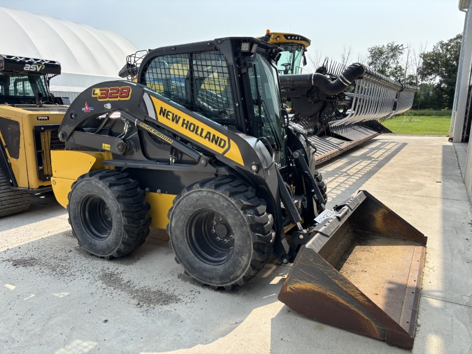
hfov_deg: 67.3
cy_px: 177
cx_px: 236
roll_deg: -1.2
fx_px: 355
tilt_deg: -12.1
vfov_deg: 53.1
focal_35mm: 26
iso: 50
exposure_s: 1/1845
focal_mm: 5.96
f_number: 1.6
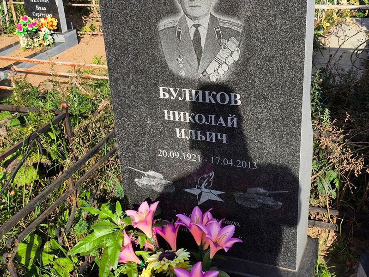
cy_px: 138
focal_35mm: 50
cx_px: 184
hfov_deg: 38.2
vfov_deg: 29.1
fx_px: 533
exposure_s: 1/1014
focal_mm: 4.71
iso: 50
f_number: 1.7
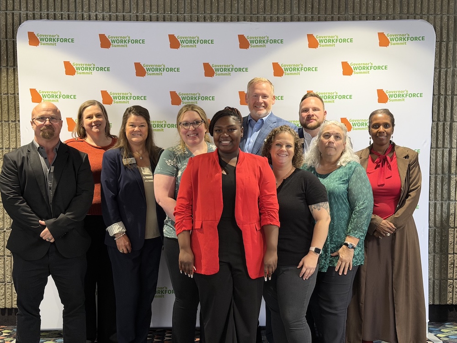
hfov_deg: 39.7
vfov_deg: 30.3
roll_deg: -0.3
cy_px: 172
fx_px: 634
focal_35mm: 48
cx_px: 228
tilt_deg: -4.3
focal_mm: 6.76
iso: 250
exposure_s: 1/60
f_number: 1.78
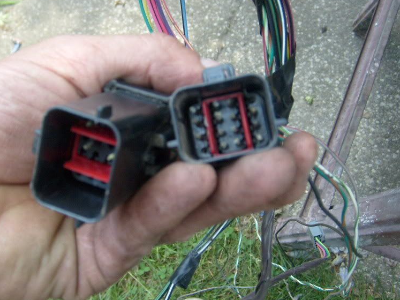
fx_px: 555
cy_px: 147
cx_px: 160
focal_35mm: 48
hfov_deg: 39.5
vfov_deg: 30.3
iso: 80
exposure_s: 1/180
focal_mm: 5.8
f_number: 2.8
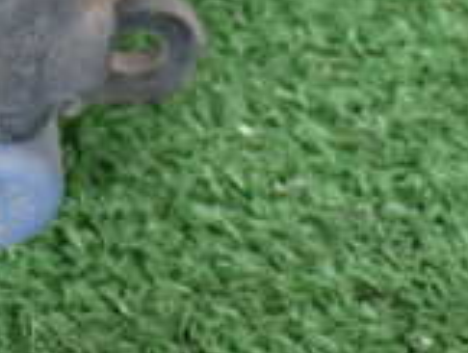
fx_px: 2708
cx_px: -277
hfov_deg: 9.5
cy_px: -101
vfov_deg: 7.4
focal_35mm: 200
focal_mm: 9.65
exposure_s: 1/50
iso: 320
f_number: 3.3
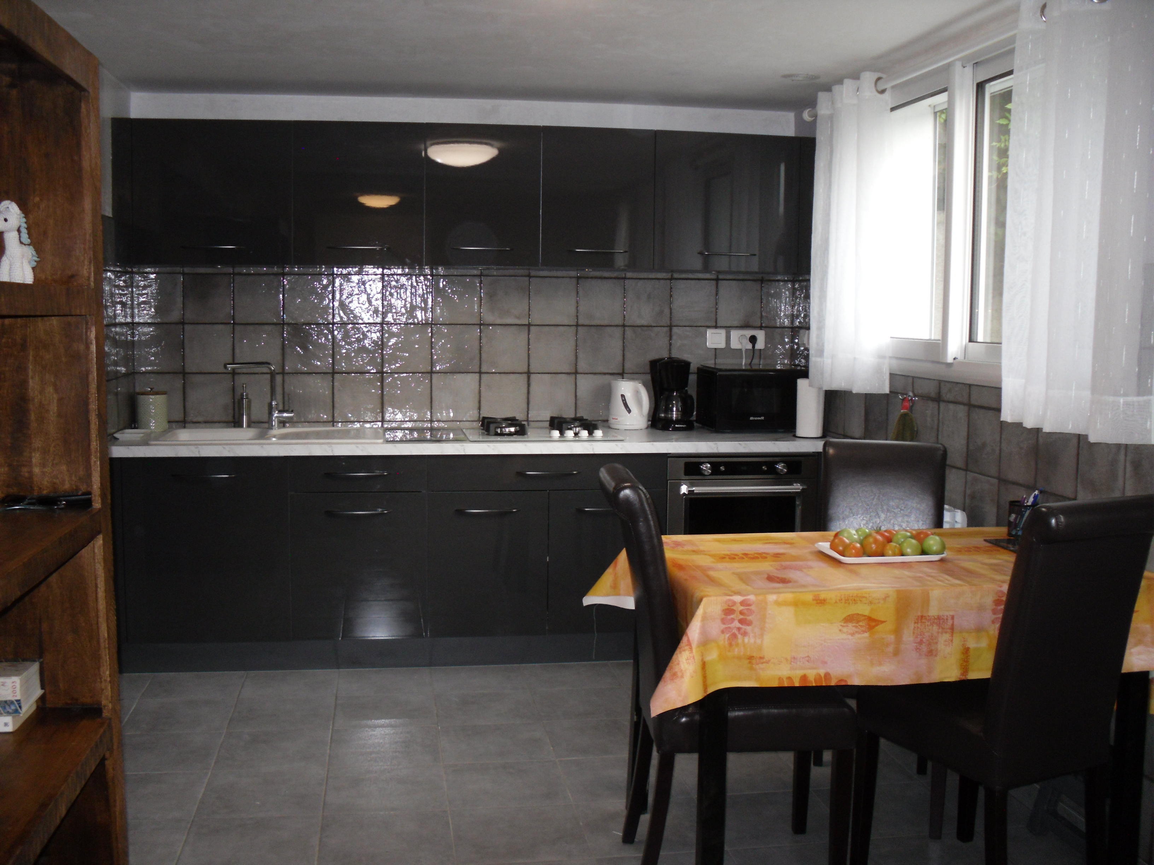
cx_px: 577
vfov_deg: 40.7
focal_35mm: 35
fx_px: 1167
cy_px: 432
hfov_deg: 52.6
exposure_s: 1/45
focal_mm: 6.3
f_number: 3
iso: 200
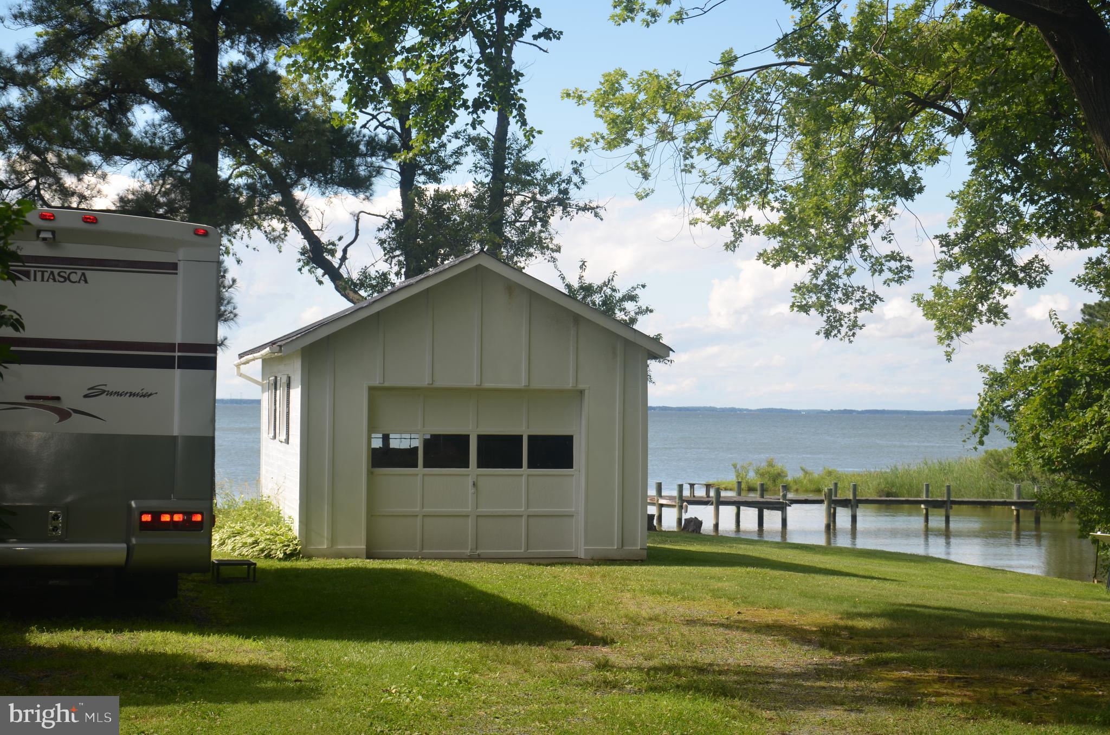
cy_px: 368
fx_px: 2307
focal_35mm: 75
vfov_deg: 18.1
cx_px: 555
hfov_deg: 27.0
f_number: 7.1
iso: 100
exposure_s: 1/250
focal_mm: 50
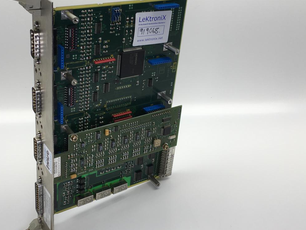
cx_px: 130
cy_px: 102
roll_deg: +0.3
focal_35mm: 47
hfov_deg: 40.3
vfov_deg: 30.8
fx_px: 415
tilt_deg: -30.5
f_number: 2.2
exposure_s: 1/240
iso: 25
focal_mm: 4.15
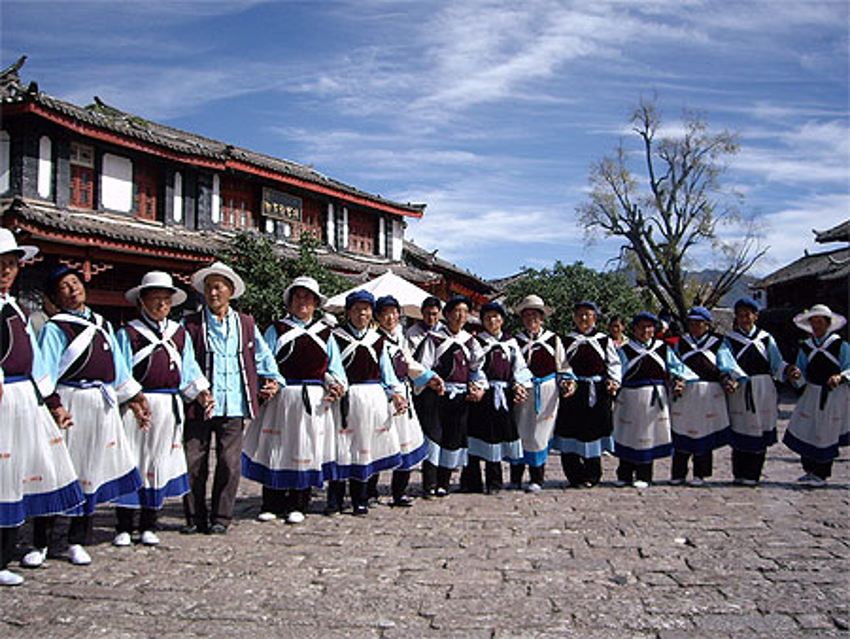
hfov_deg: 49.0
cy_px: 320
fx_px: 934
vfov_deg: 37.8
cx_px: 425
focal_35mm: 38
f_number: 4.3
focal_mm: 6.2
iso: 64
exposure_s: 1/640
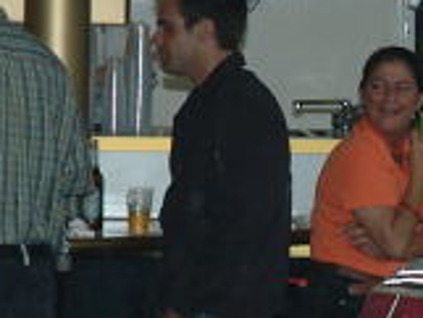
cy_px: 170
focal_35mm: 353
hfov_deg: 5.6
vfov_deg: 4.2
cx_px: 462
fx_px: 4317
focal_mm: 70
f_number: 4.5
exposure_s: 1/60
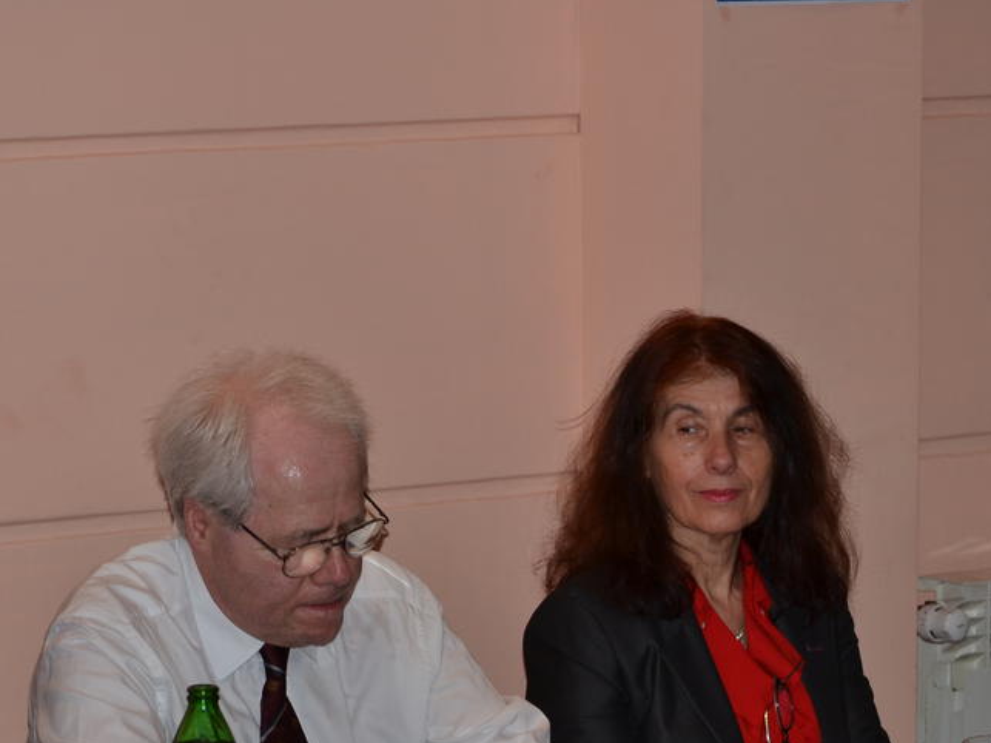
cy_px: 601
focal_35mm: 167
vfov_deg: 8.9
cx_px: 345
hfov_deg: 11.8
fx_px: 4780
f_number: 5.6
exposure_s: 1/60
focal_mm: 62
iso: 200
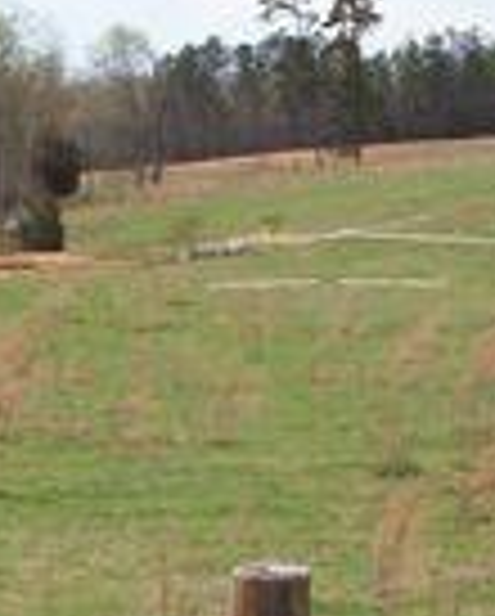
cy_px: 184
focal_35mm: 164
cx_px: 22
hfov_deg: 9.4
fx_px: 2997
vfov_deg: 11.7
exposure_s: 1/441
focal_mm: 6
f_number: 4.8
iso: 80
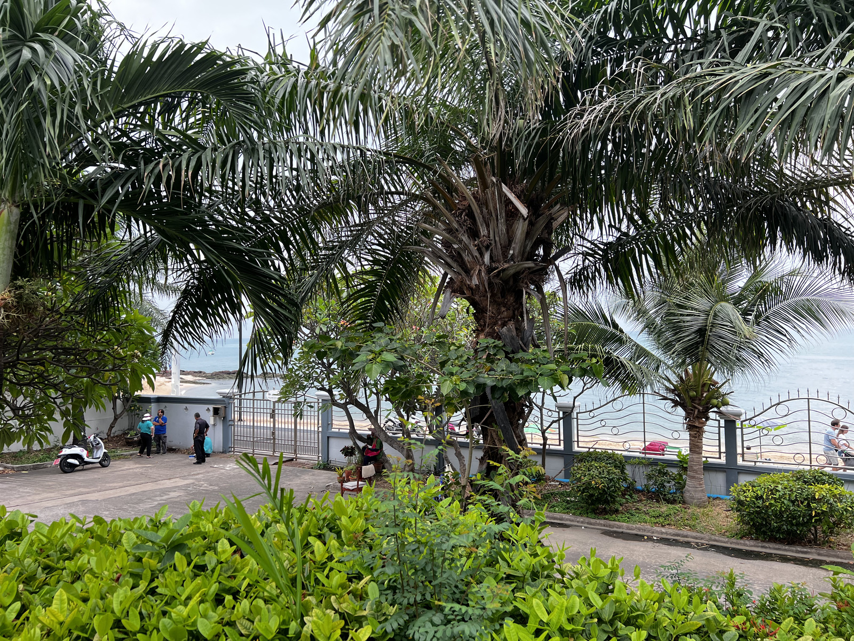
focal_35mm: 26
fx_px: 641
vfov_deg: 53.1
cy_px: 320
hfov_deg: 67.3
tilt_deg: +1.5
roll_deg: +1.2
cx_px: 427
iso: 50
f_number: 1.5
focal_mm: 5.7
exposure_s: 1/374
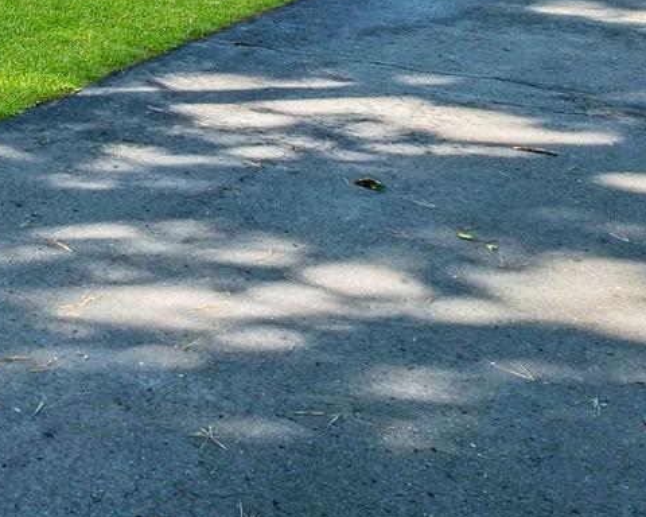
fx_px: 1147
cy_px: -281
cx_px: -363
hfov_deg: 23.8
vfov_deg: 21.1
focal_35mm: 60
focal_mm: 10
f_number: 11
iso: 500
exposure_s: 1/900
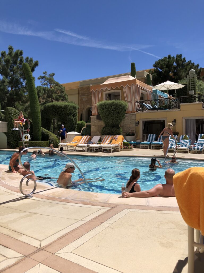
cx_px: 102
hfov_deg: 49.7
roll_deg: -0.2
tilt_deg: +0.5
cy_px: 136
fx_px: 220
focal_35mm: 28
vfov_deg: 63.4
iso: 20
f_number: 1.8
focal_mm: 3.99
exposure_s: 1/3205
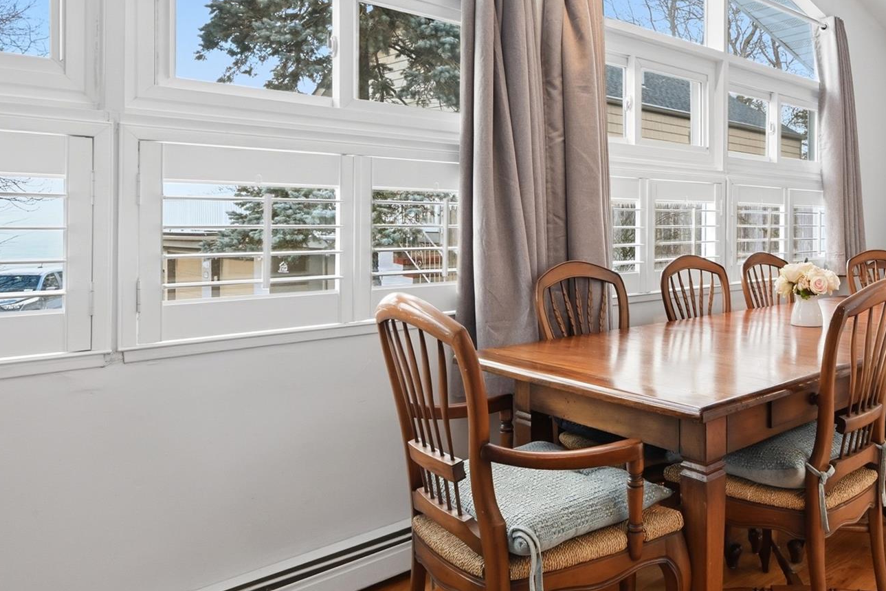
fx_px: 684
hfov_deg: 63.1
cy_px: 225
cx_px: 631
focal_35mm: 28
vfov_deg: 46.3
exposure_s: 1/30
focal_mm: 17.5
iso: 640
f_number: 16
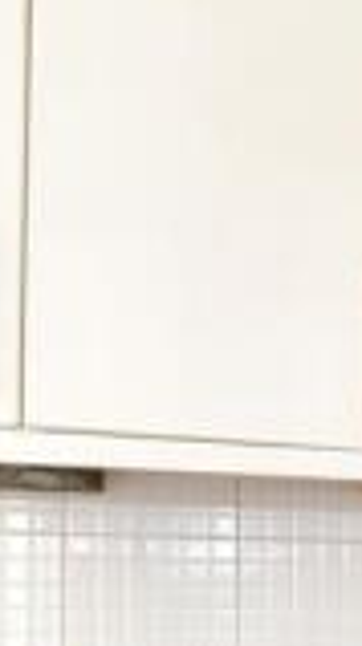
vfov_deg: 30.5
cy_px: 620
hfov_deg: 12.5
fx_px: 1113
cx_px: 960
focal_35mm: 65
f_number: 8
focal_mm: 10
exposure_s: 1/8
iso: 200
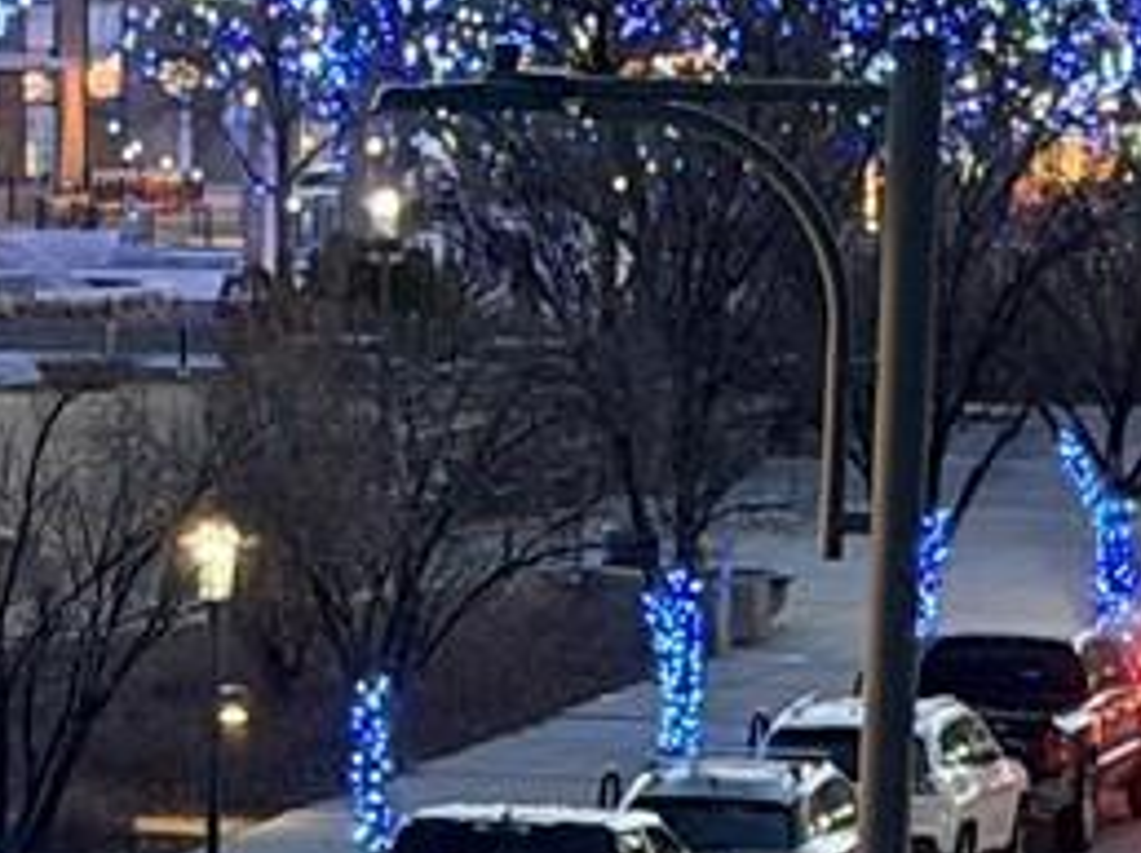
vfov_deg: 4.9
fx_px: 9813
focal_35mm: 298
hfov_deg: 6.6
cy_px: 1202
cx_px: -35
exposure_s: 1/30
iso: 640
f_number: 1.78
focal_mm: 6.76
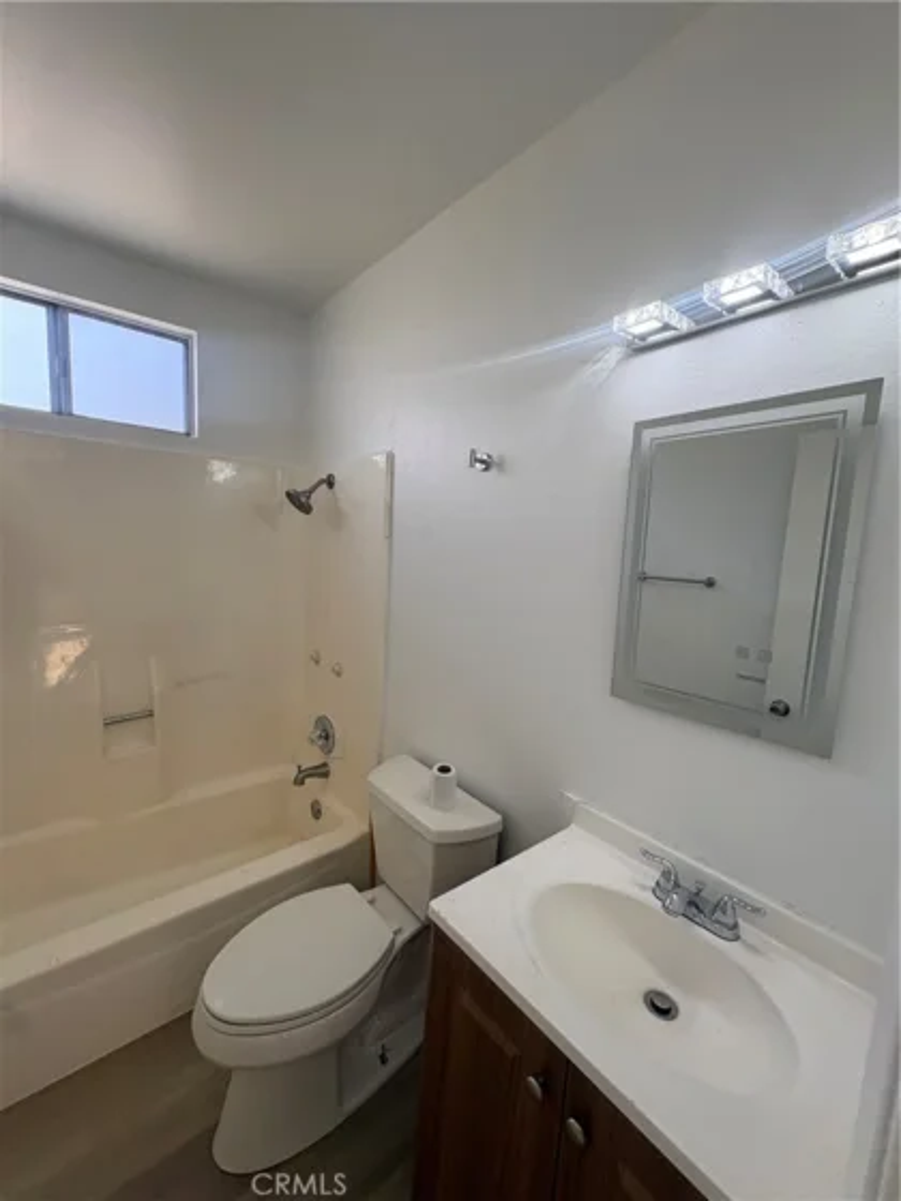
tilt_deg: -5.0
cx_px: 450
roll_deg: -3.5
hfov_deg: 85.7
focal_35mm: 14
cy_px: 600
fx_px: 486
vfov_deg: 102.1
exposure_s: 1/99
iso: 50
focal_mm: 2.22
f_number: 2.2
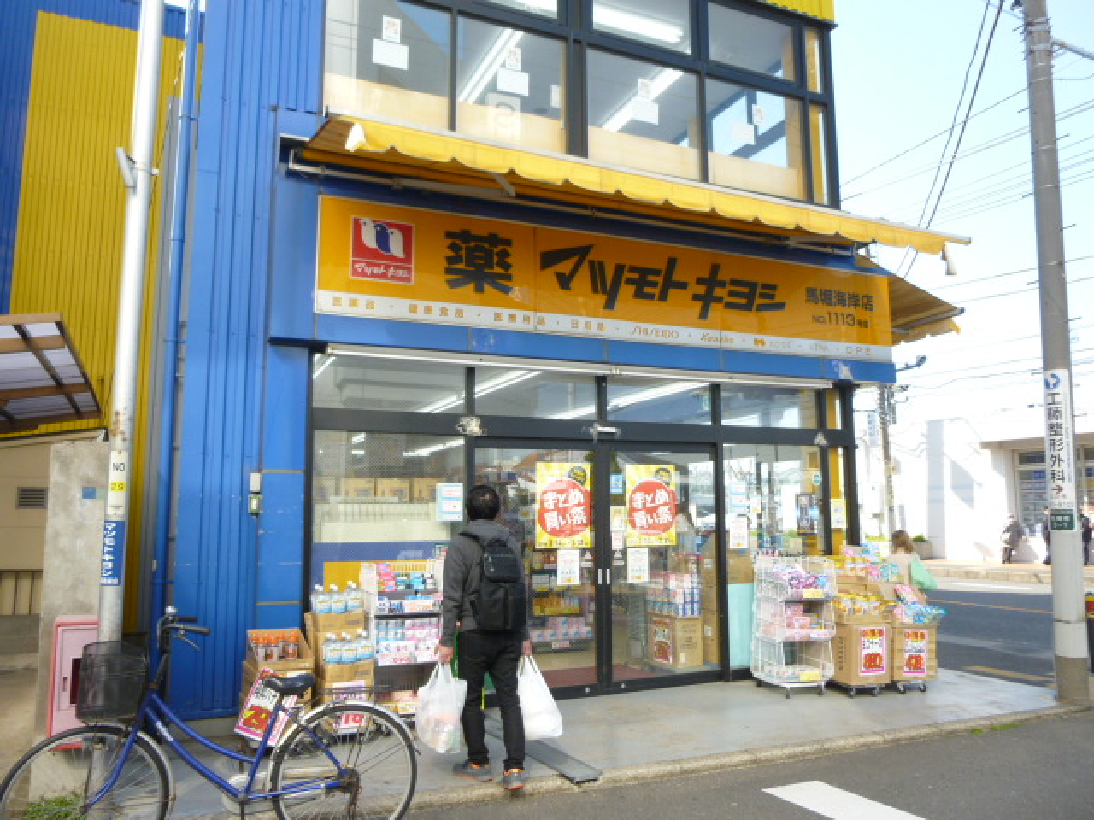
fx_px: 790
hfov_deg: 69.4
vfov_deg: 54.9
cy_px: 410
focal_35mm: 25
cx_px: 547
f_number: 3.1
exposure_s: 1/200
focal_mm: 4.5
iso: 100
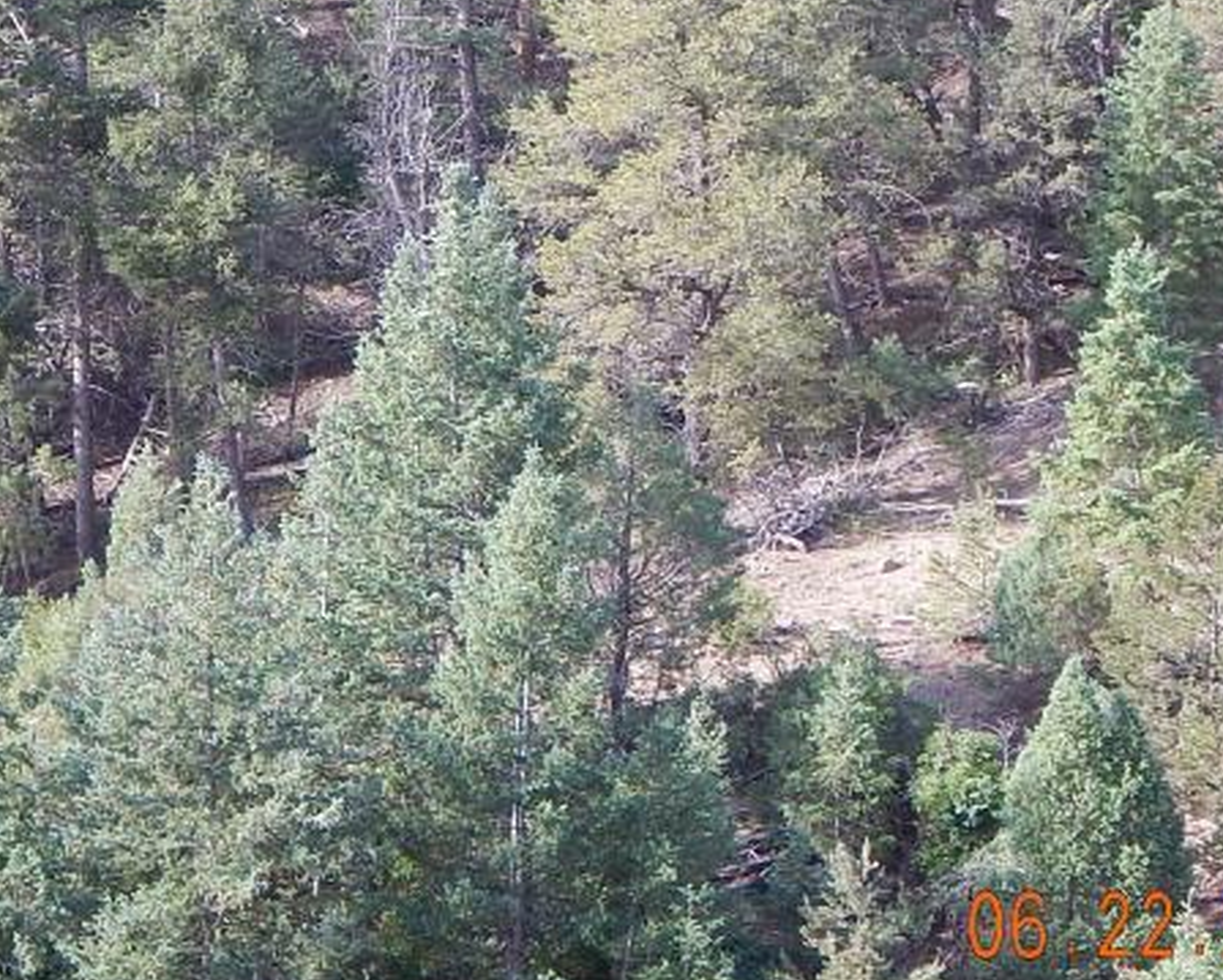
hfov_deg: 14.1
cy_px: 96
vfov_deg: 11.3
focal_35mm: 136
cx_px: 429
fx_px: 4926
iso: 125
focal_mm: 10.9
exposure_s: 1/125
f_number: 4
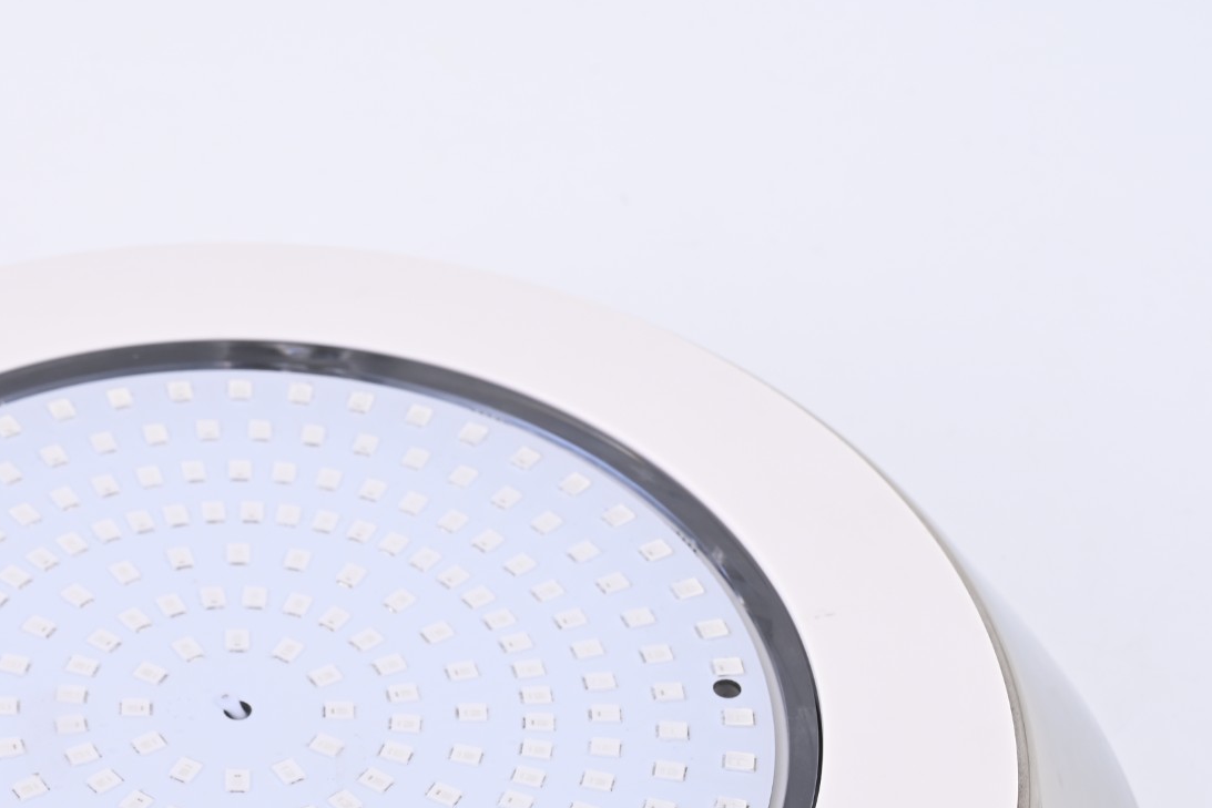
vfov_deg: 10.7
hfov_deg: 15.9
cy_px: 730
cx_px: 221
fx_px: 4310
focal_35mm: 128
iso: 100
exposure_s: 1/125
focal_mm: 70
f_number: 13
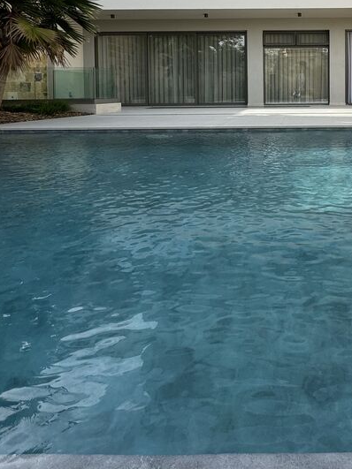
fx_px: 366
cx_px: 295
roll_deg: -0.1
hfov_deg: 47.7
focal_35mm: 27
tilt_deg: -1.6
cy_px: 102
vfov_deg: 60.7
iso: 40
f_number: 2.2
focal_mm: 2.22
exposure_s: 1/720
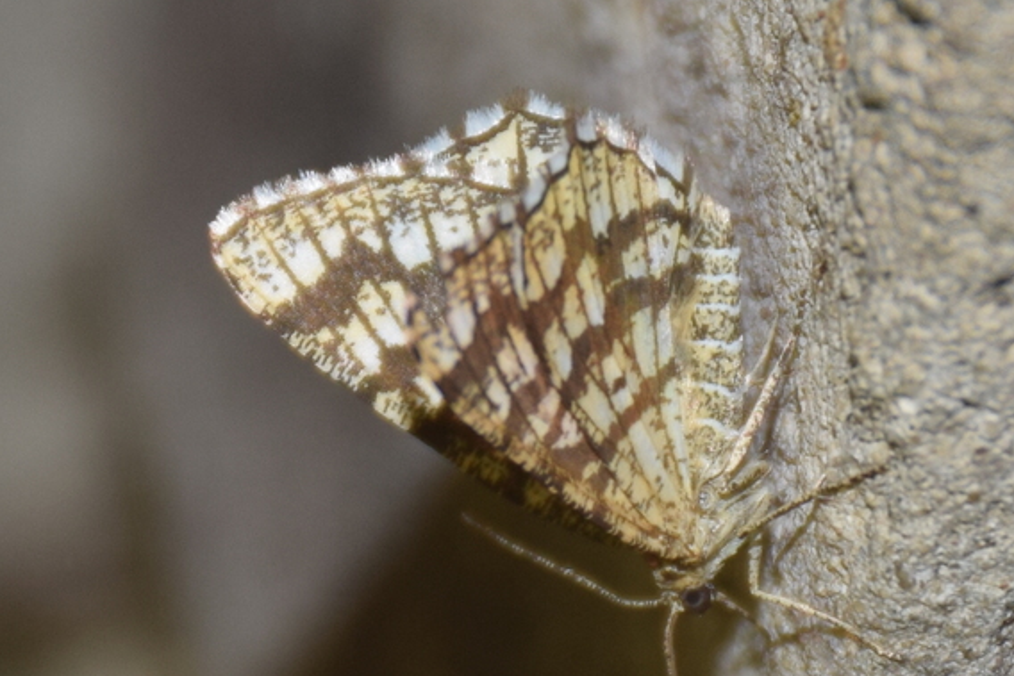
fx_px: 10001
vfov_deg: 3.9
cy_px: 387
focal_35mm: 355
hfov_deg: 5.8
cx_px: 544
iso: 320
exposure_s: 1/60
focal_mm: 140
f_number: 7.1
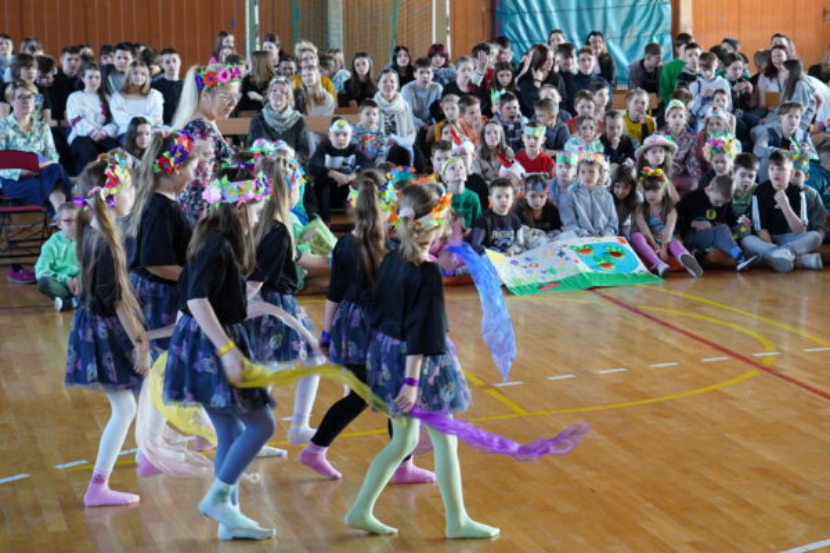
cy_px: 276
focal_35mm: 90
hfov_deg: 22.6
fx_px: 2075
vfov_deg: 15.2
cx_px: 415
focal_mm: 60
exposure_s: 1/160
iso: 1600
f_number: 4
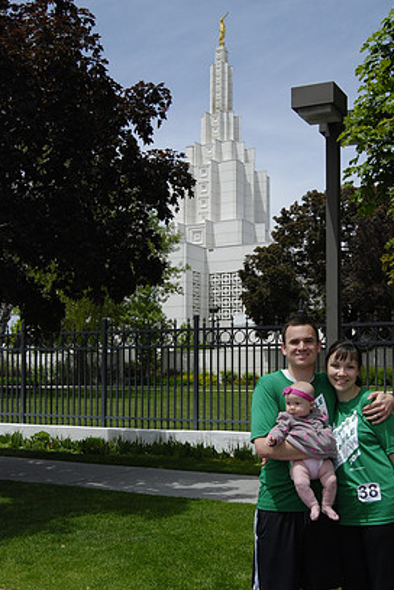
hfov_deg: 28.5
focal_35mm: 47
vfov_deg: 41.7
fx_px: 770
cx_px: 261
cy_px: 349
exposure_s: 1/800
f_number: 10
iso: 400
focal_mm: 22
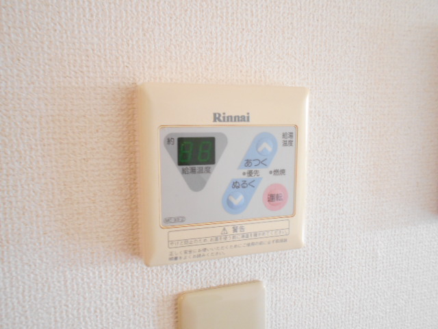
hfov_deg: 67.3
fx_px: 329
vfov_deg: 53.1
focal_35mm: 26
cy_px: 164
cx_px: 219
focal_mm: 4.6
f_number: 3.2
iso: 400
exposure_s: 1/20
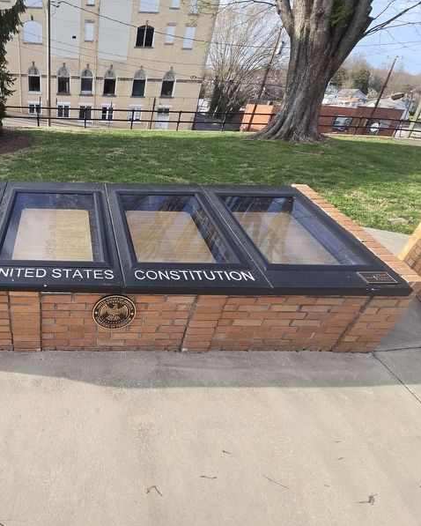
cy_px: 263
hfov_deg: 67.9
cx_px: 70
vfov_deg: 89.6
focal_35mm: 17
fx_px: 265
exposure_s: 1/650
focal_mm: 2.2
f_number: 2.2
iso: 50
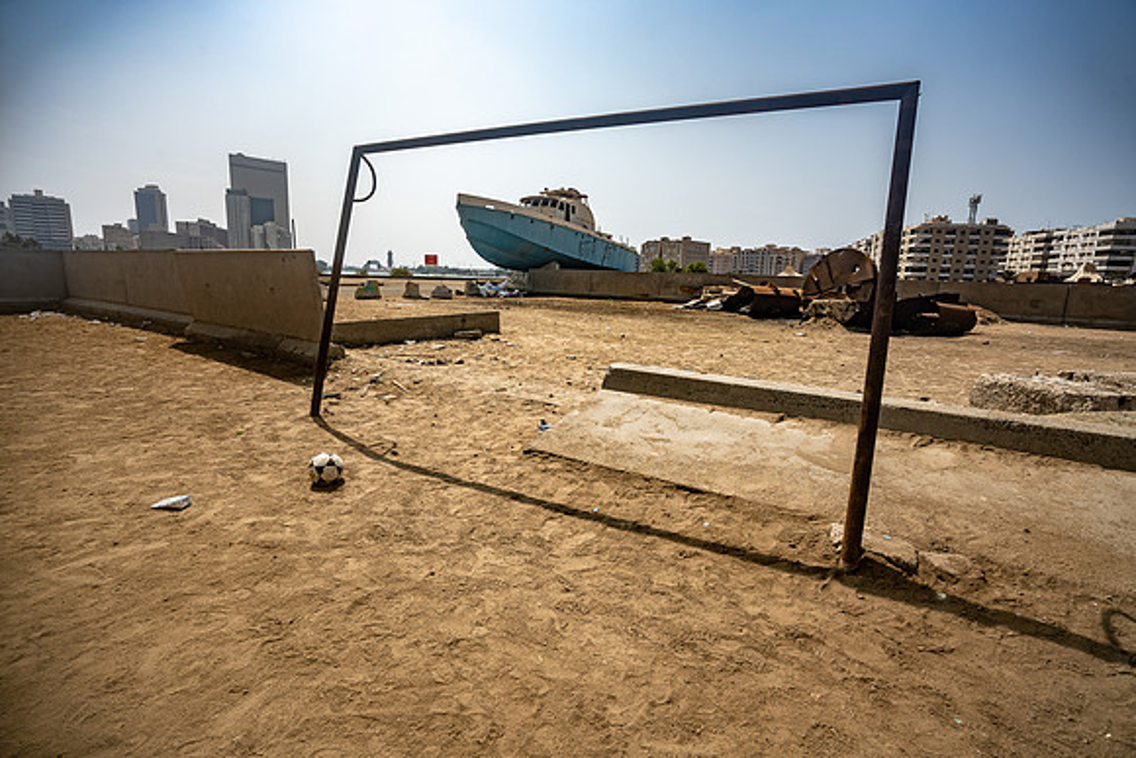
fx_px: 505
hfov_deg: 96.7
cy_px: 379
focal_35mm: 16
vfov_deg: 73.8
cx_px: 568
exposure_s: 1/400
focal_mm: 16
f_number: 8
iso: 100
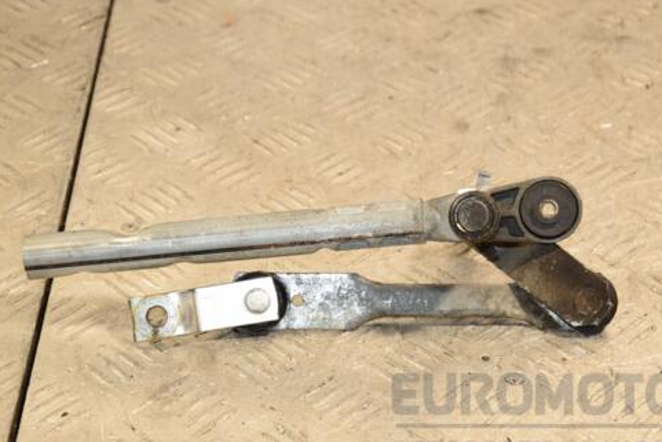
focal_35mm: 116
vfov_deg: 11.8
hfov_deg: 17.6
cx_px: 366
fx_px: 2134
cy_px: 211
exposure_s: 1/200
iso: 800
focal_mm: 62
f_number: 6.3
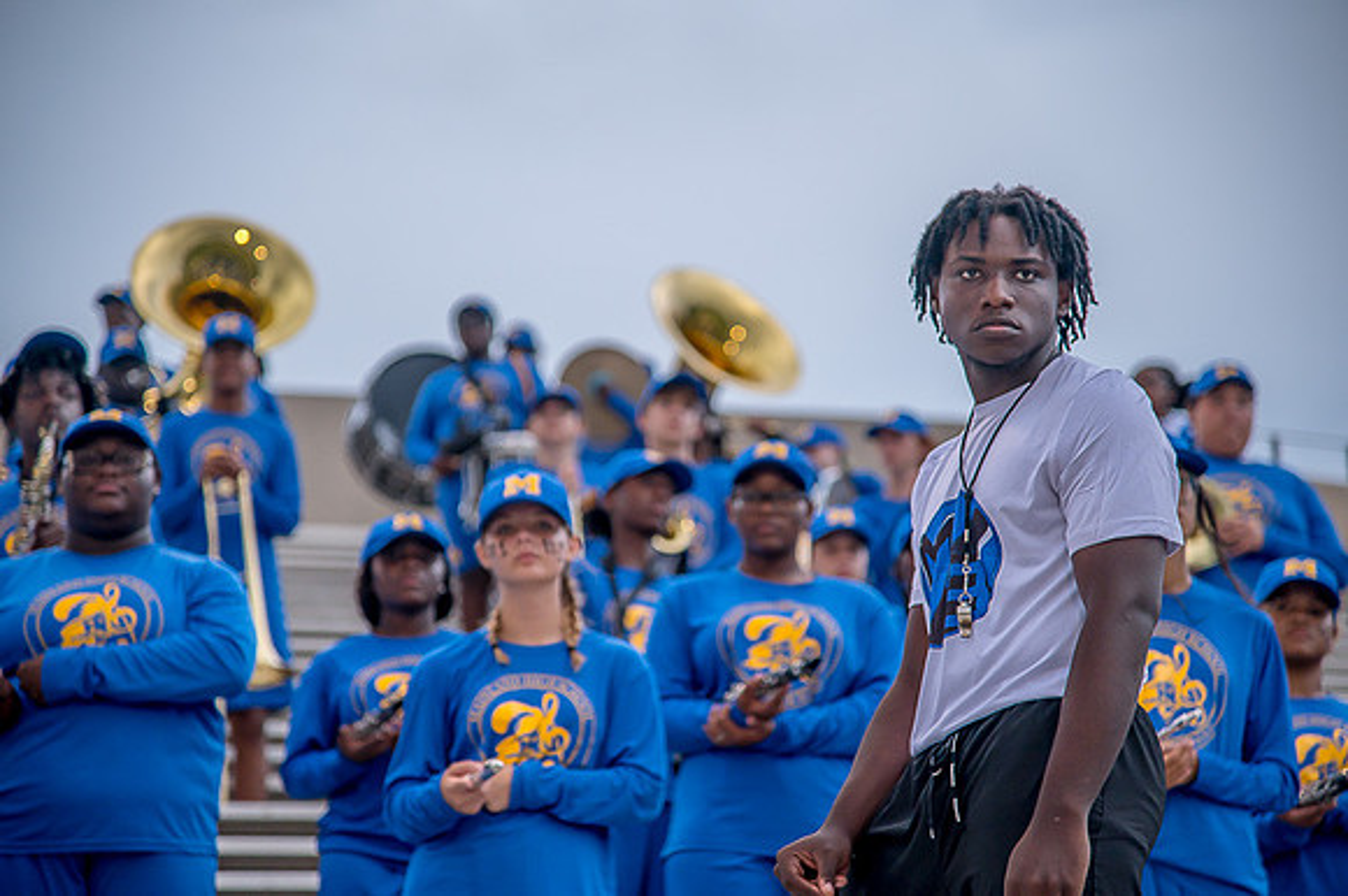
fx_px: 4491
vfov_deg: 11.4
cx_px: 674
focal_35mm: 120
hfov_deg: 17.1
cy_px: 448
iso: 400
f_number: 4
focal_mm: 120
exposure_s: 1/250
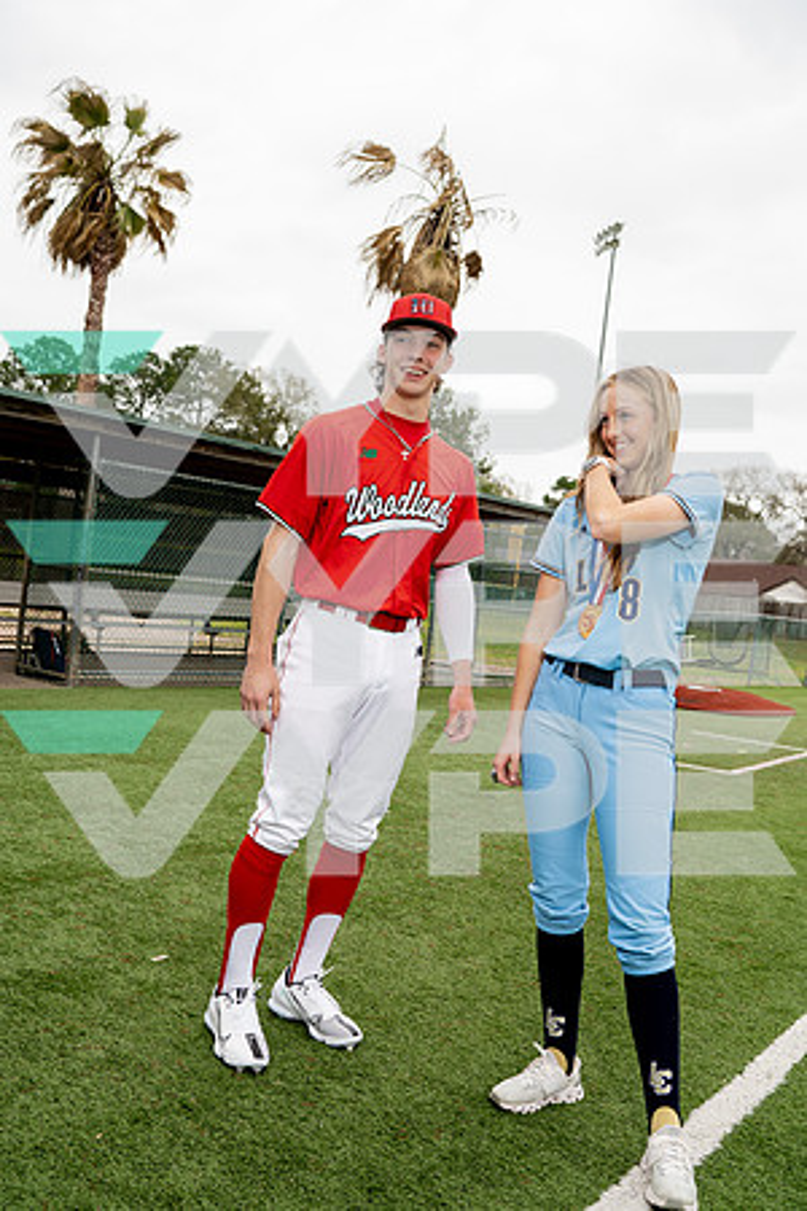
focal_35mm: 35
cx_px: 404
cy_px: 606
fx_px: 1177
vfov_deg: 54.4
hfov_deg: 37.9
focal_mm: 35
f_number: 5
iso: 64
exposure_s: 1/125
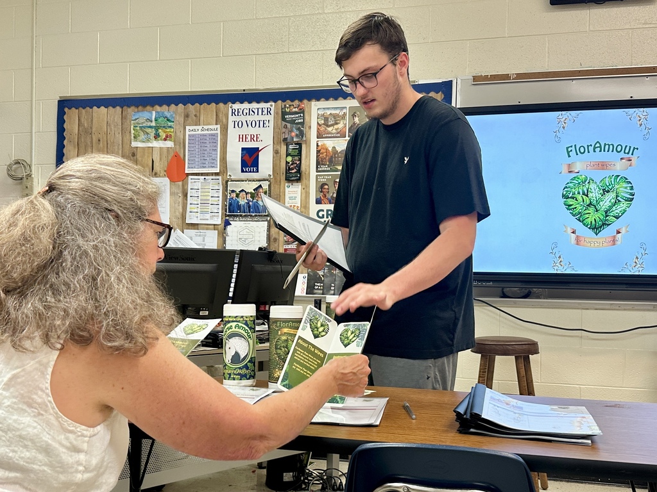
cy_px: 246
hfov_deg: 71.6
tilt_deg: -0.2
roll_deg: -0.6
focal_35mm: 24
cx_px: 328
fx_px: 456
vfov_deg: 56.8
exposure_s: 1/60
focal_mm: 6.86
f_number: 1.78
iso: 160
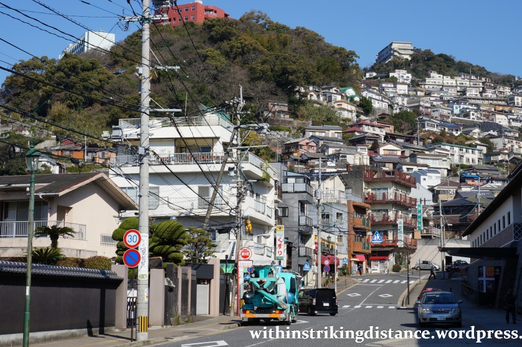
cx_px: 257
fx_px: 985
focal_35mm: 68
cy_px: 142
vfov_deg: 20.0
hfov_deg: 29.7
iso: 200
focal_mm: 38
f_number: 13
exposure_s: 1/320
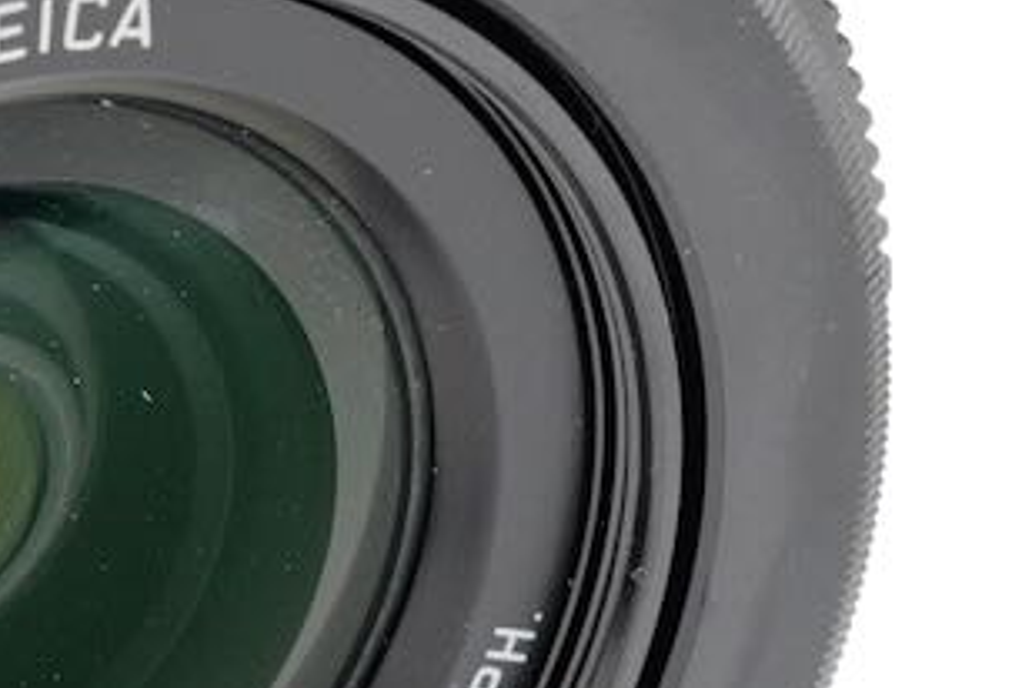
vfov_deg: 4.9
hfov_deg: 7.2
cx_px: -738
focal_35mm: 278
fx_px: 7969
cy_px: 504
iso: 800
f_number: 9
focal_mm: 43
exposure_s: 1/60
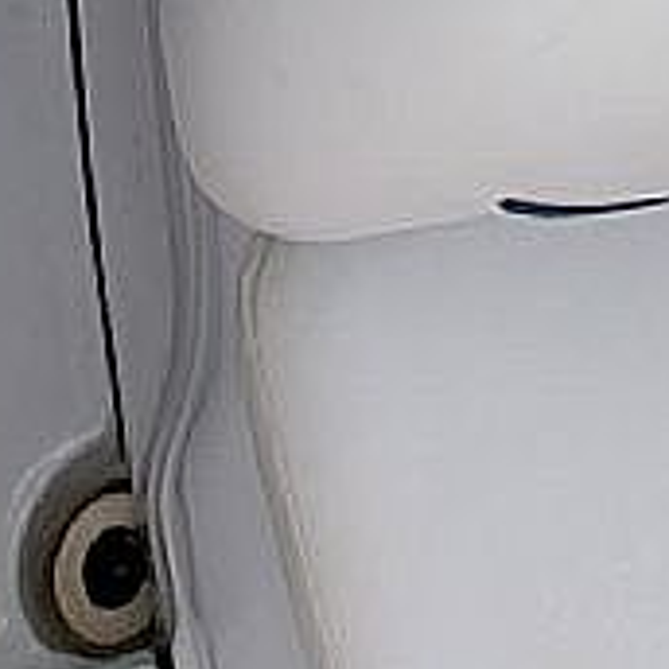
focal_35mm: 96
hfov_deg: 17.8
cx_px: 615
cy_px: -1342
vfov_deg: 11.2
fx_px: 2099
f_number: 2.2
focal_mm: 1.74
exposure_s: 1/441
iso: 32
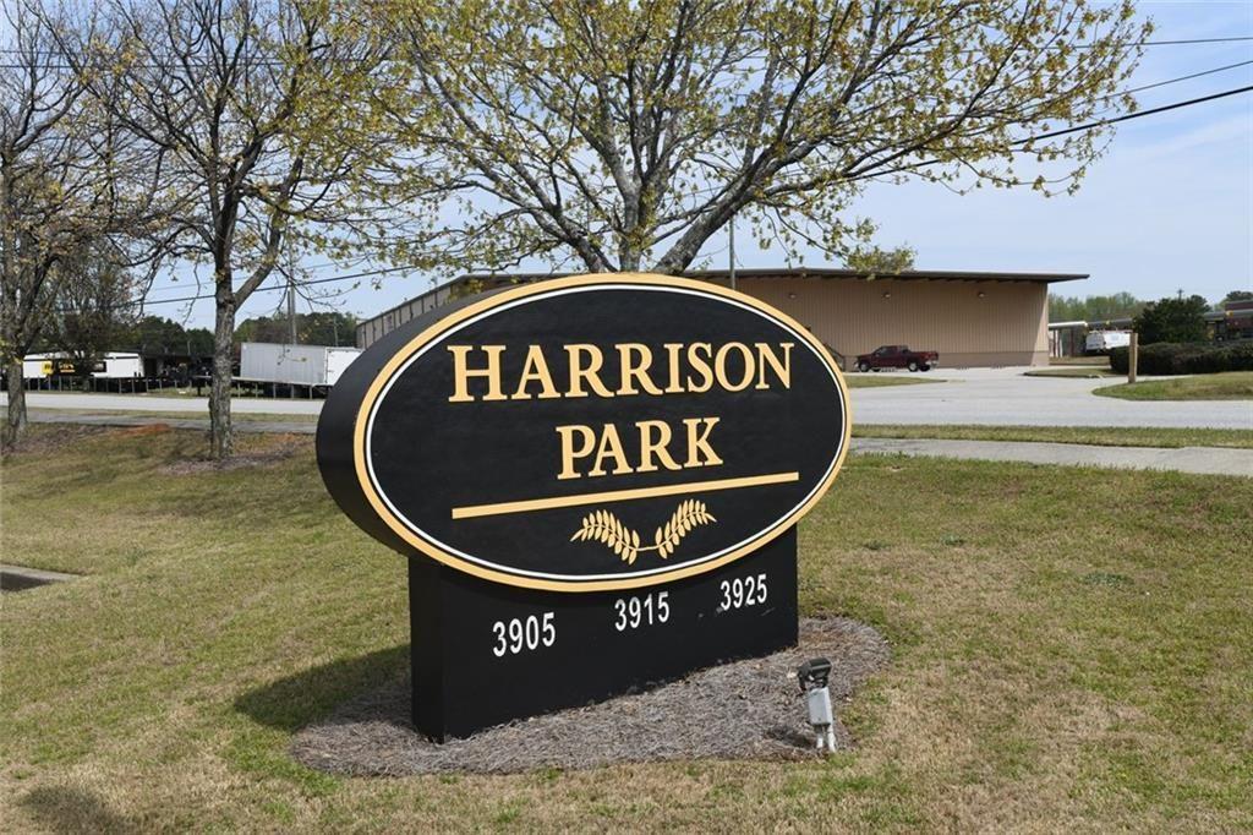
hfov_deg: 54.4
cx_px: 626
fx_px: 1218
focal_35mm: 35
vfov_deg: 37.8
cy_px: 418
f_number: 14
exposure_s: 1/800
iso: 1000
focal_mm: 35
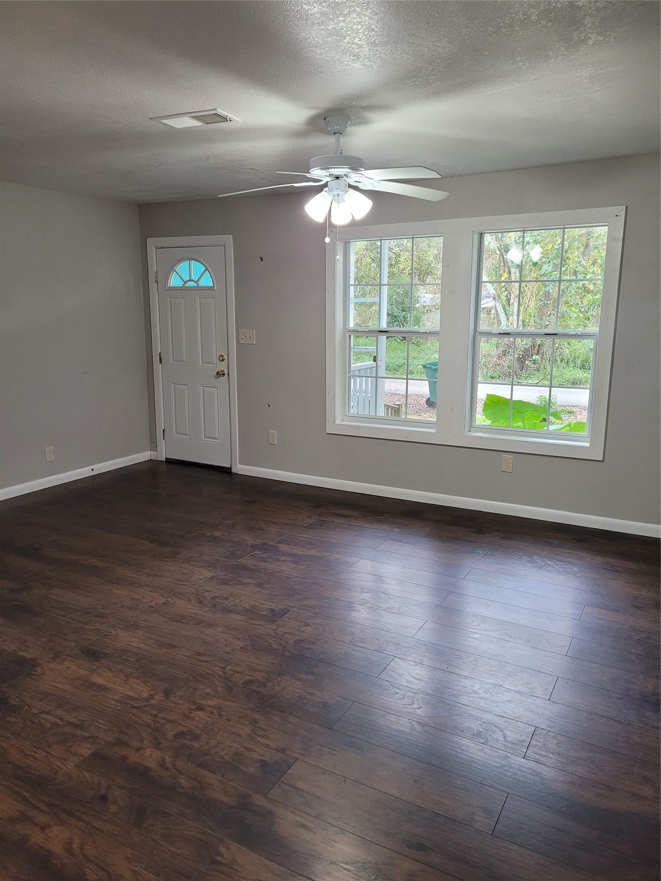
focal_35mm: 26
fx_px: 662
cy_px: 440
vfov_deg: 67.3
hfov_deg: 53.1
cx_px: 330
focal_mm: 5.4
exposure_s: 1/119
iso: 320
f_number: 1.8
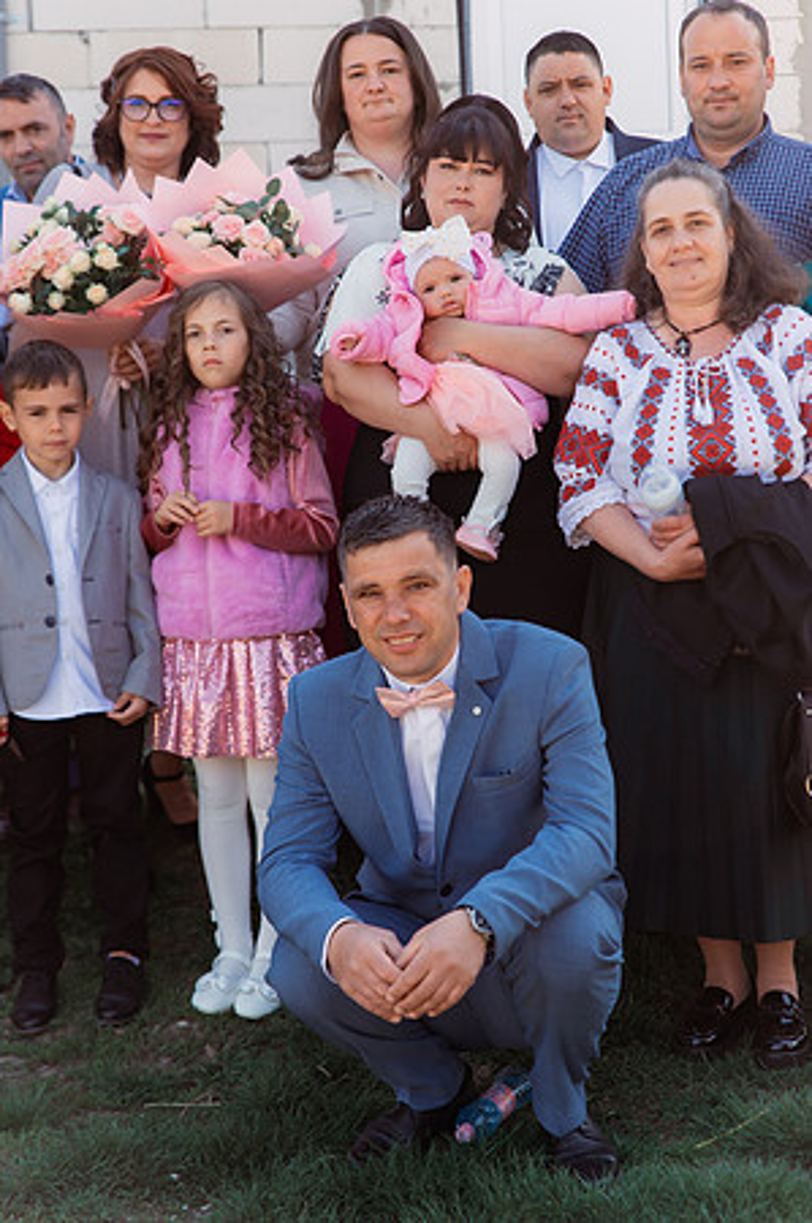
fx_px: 2374
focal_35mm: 70
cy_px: 612
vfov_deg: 28.9
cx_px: 406
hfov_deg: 19.4
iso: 250
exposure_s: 1/500
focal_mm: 70
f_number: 3.5
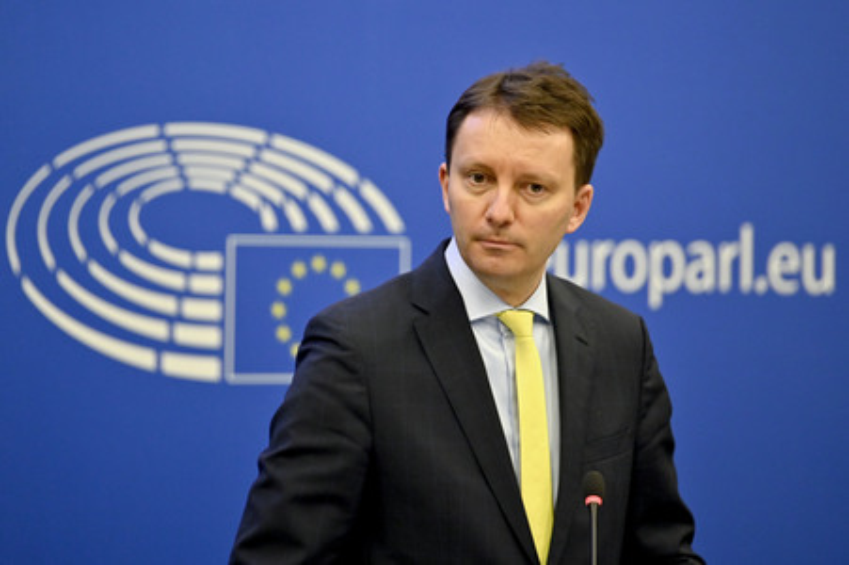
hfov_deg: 11.4
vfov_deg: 7.6
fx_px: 4242
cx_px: 424
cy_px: 282
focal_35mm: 180
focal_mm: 180
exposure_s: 1/400
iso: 1600
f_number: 2.8
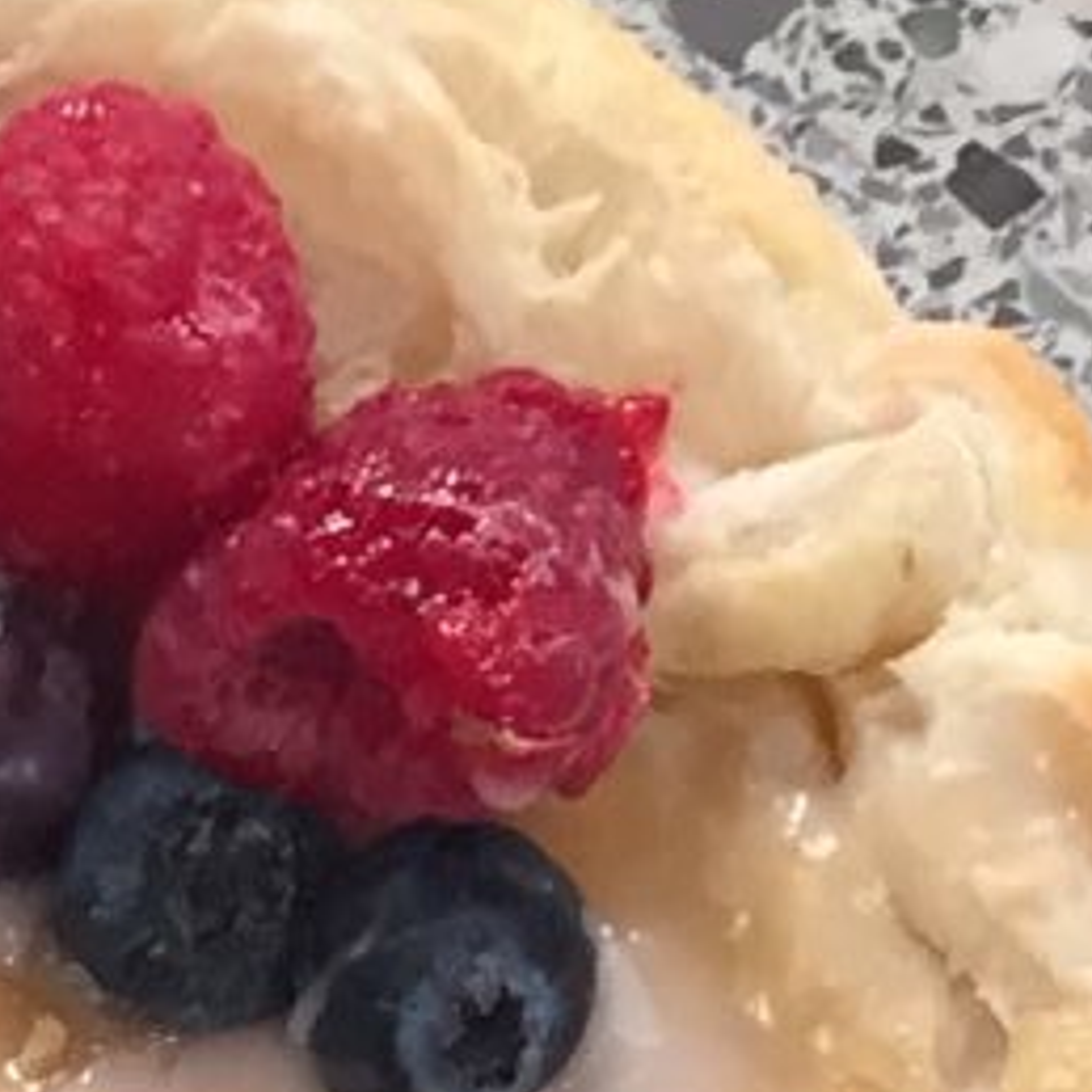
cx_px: -561
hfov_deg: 8.4
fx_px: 7245
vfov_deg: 7.2
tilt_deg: -77.7
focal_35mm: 203
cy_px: 3719
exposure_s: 1/30
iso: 32
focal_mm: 4.15
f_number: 2.2
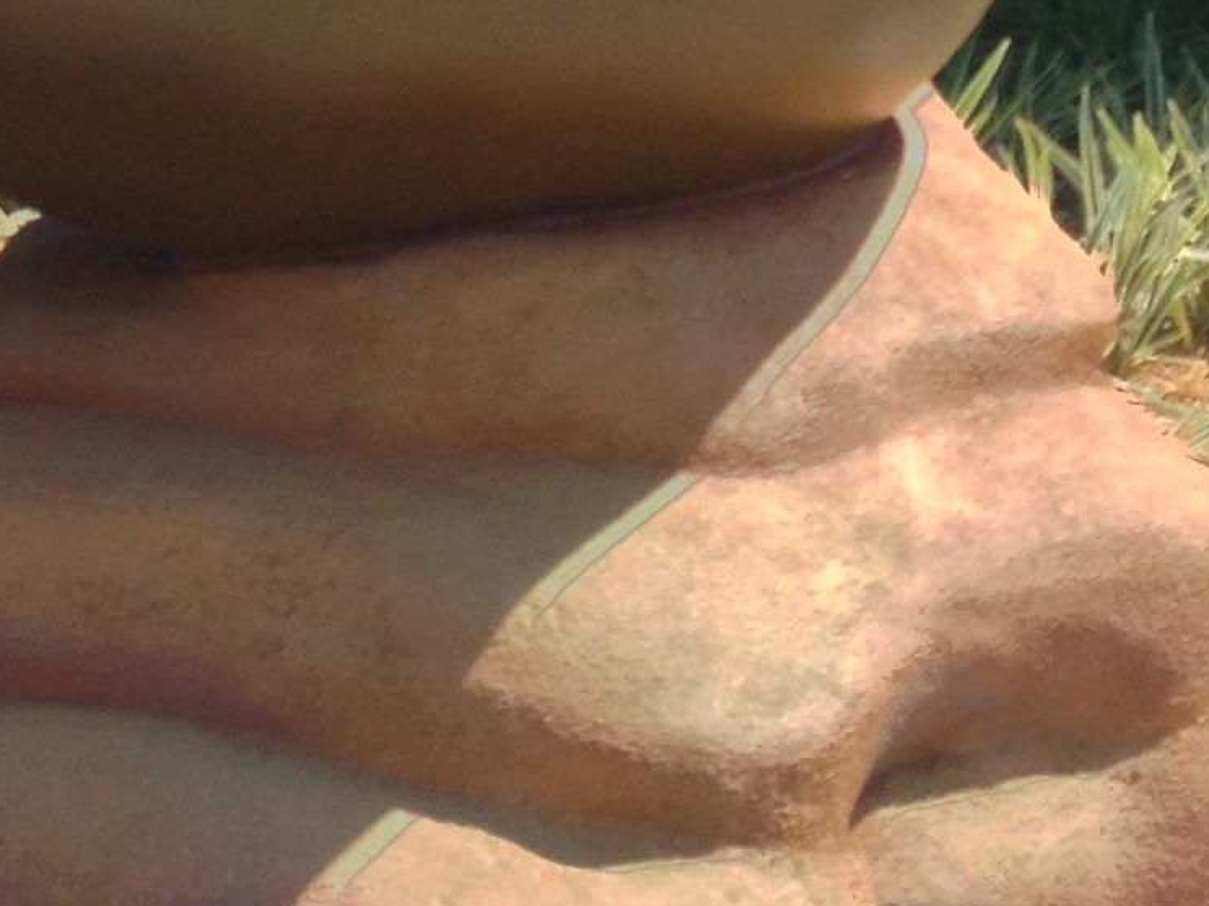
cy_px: -530
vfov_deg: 9.9
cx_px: 98
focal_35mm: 145
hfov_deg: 13.5
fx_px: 5063
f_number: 2.4
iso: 50
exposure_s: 1/763
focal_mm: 4.13
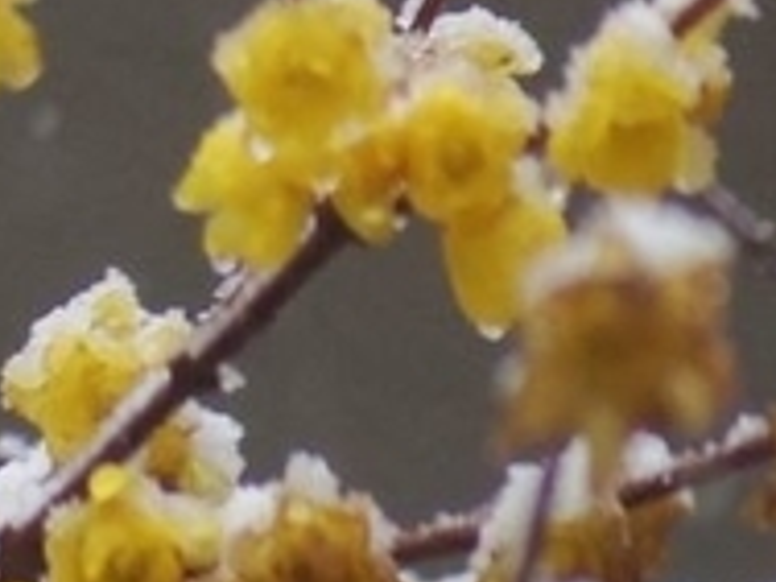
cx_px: -780
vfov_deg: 1.3
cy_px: -937
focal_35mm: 1129
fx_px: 25309
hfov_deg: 1.8
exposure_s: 1/200
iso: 640
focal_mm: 45
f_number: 2.8
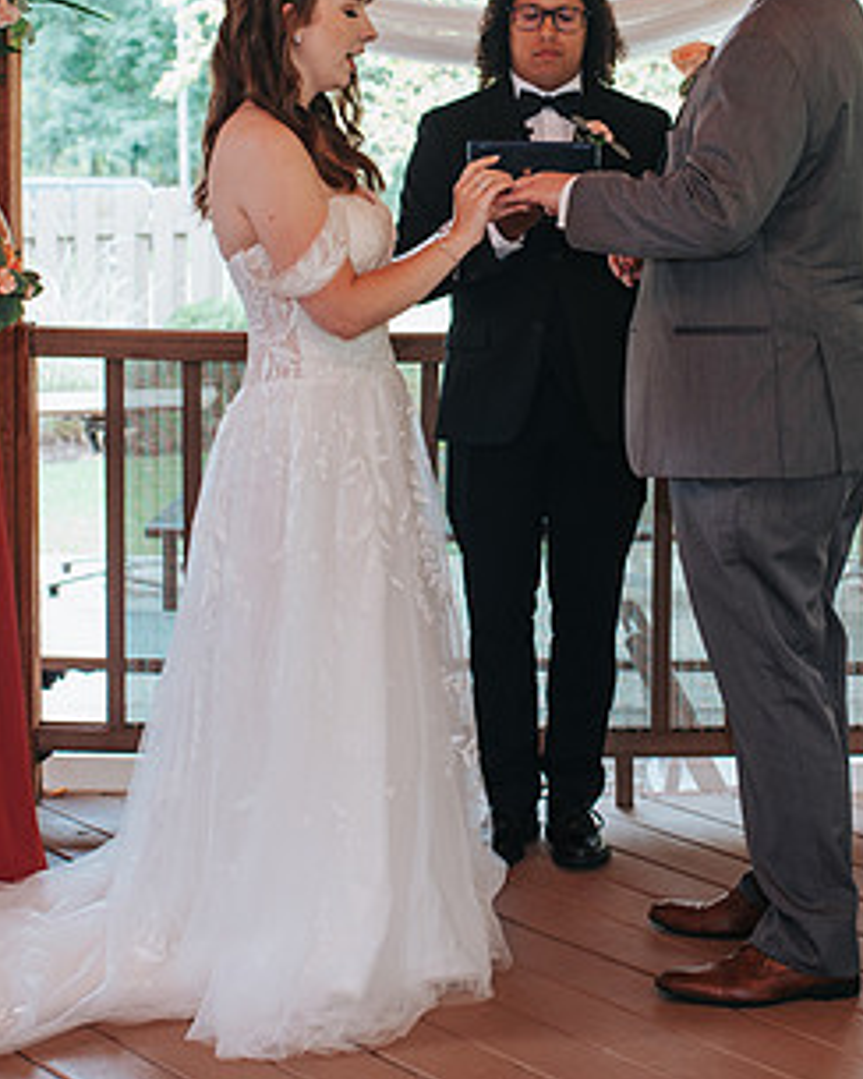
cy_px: 340
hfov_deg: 16.7
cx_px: 503
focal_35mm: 92
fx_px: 2937
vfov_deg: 20.7
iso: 250
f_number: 3.2
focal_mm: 35
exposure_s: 1/125
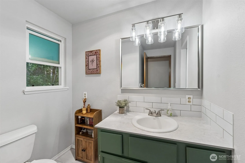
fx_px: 102
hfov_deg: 100.4
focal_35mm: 15
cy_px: 82
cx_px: 122
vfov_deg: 77.3
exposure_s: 1/13
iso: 250
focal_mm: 10
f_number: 9
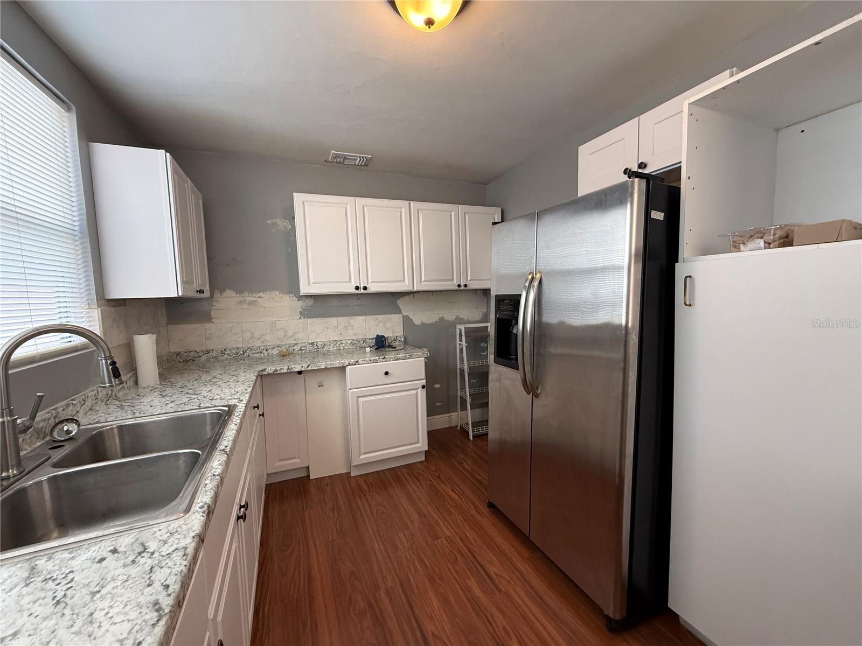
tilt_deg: -3.5
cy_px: 323
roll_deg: +2.2
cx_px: 431
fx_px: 349
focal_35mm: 14
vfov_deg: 85.7
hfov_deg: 102.1
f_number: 2.2
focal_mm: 2.22
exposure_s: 1/120
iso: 320
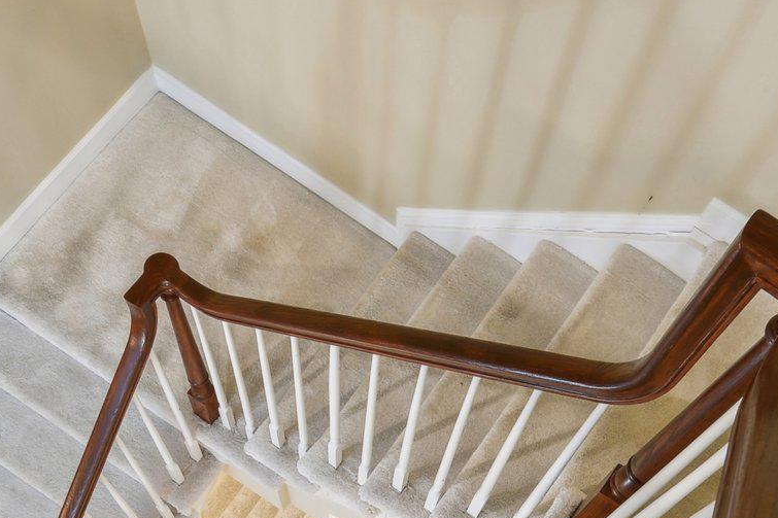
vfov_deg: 30.6
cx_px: 406
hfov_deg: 50.7
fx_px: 821
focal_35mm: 38
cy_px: 594
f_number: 5
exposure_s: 1/8
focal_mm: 14
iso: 400
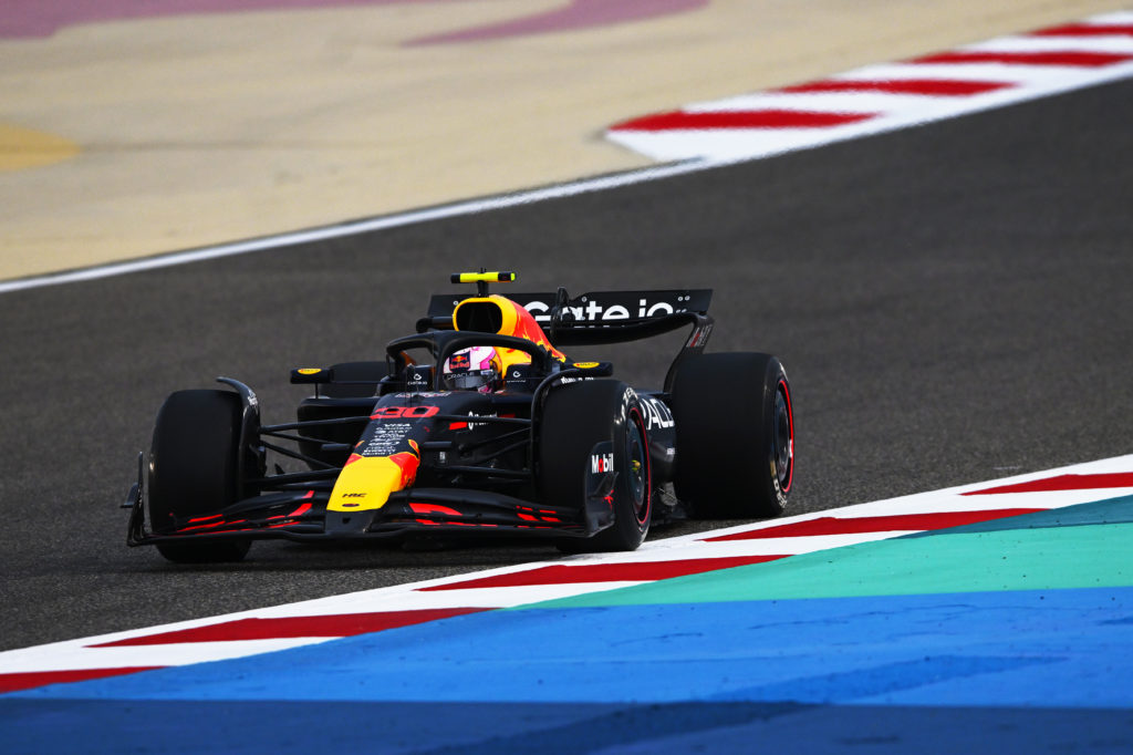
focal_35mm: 600
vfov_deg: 2.3
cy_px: 378
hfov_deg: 3.4
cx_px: 566
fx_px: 18876
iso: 1000
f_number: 4
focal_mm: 400
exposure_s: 1/2000
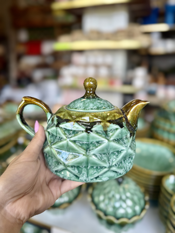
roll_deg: -0.8
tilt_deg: -18.1
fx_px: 162
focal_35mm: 24
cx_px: 88
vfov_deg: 71.6
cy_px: 116
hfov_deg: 56.8
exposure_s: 1/234
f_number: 1.78
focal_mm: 6.76
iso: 64
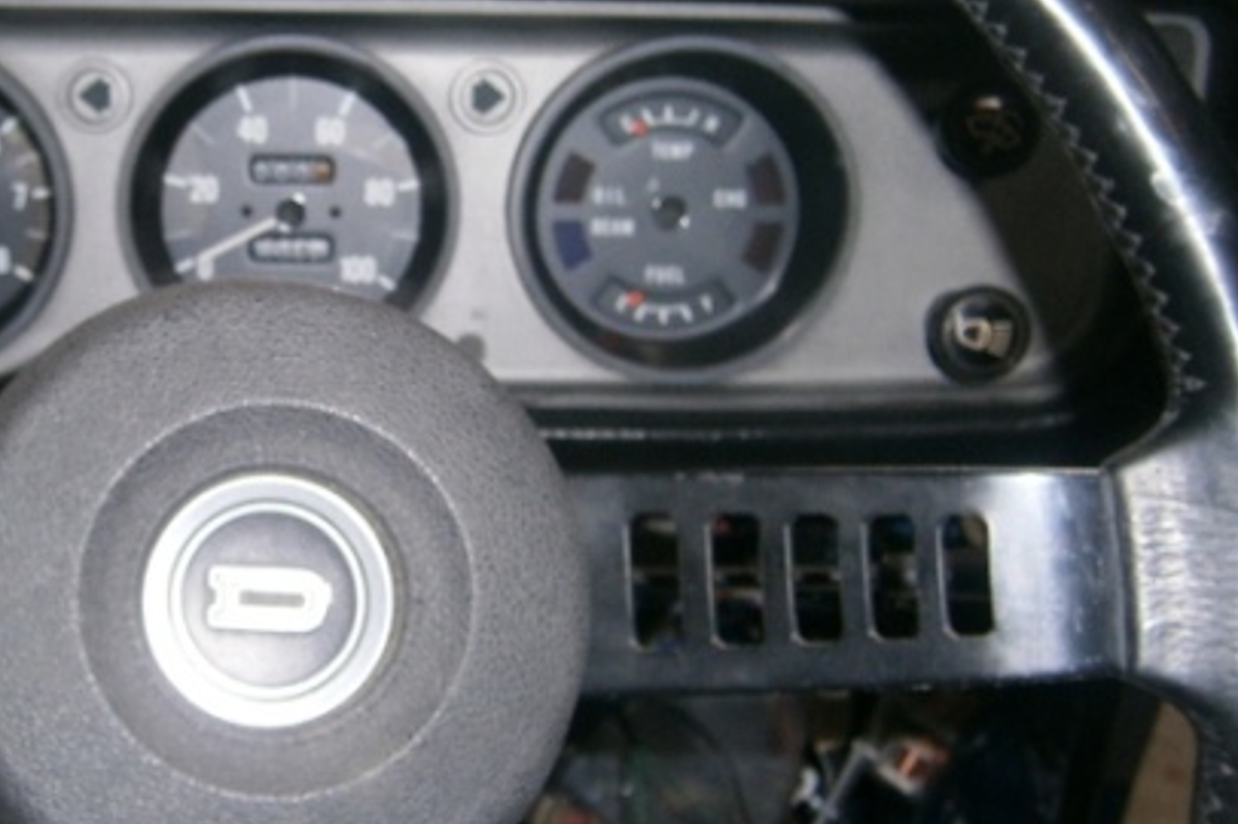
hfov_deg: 40.0
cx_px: 302
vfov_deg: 28.0
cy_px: 330
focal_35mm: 48
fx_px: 1649
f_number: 2.8
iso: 125
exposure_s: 1/30
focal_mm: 4.7
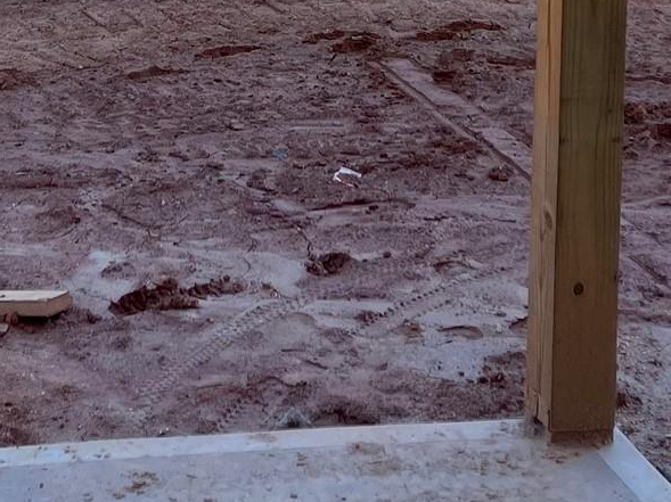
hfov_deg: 22.4
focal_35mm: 87
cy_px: -340
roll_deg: -2.1
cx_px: 197
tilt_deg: -2.2
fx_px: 1685
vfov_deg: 15.1
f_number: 1.6
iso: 32
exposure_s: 1/1279
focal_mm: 5.1
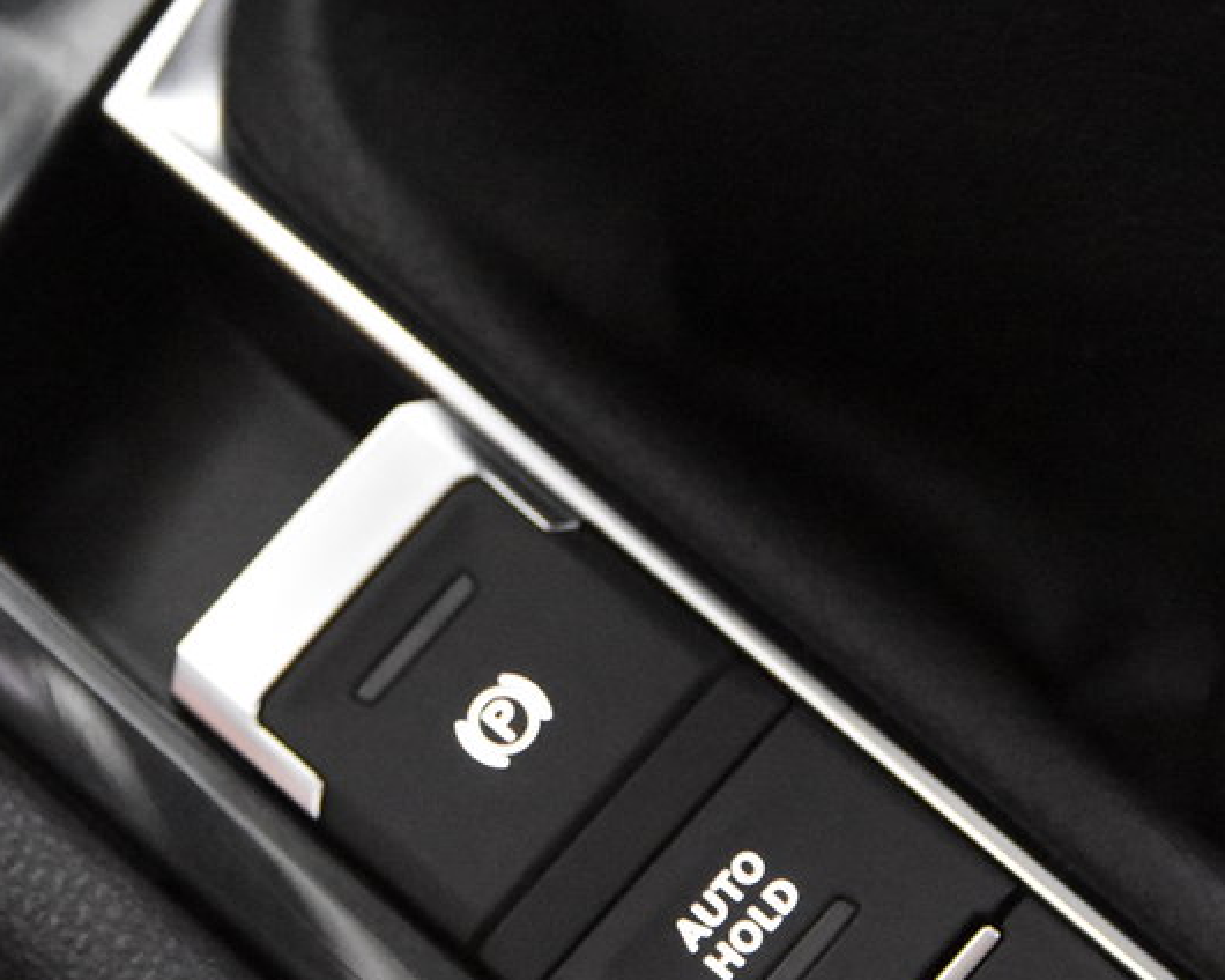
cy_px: 447
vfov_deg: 11.3
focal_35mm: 136
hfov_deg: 14.1
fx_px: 4931
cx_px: 347
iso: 12800
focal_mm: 40
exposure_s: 1/60
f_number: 3.5
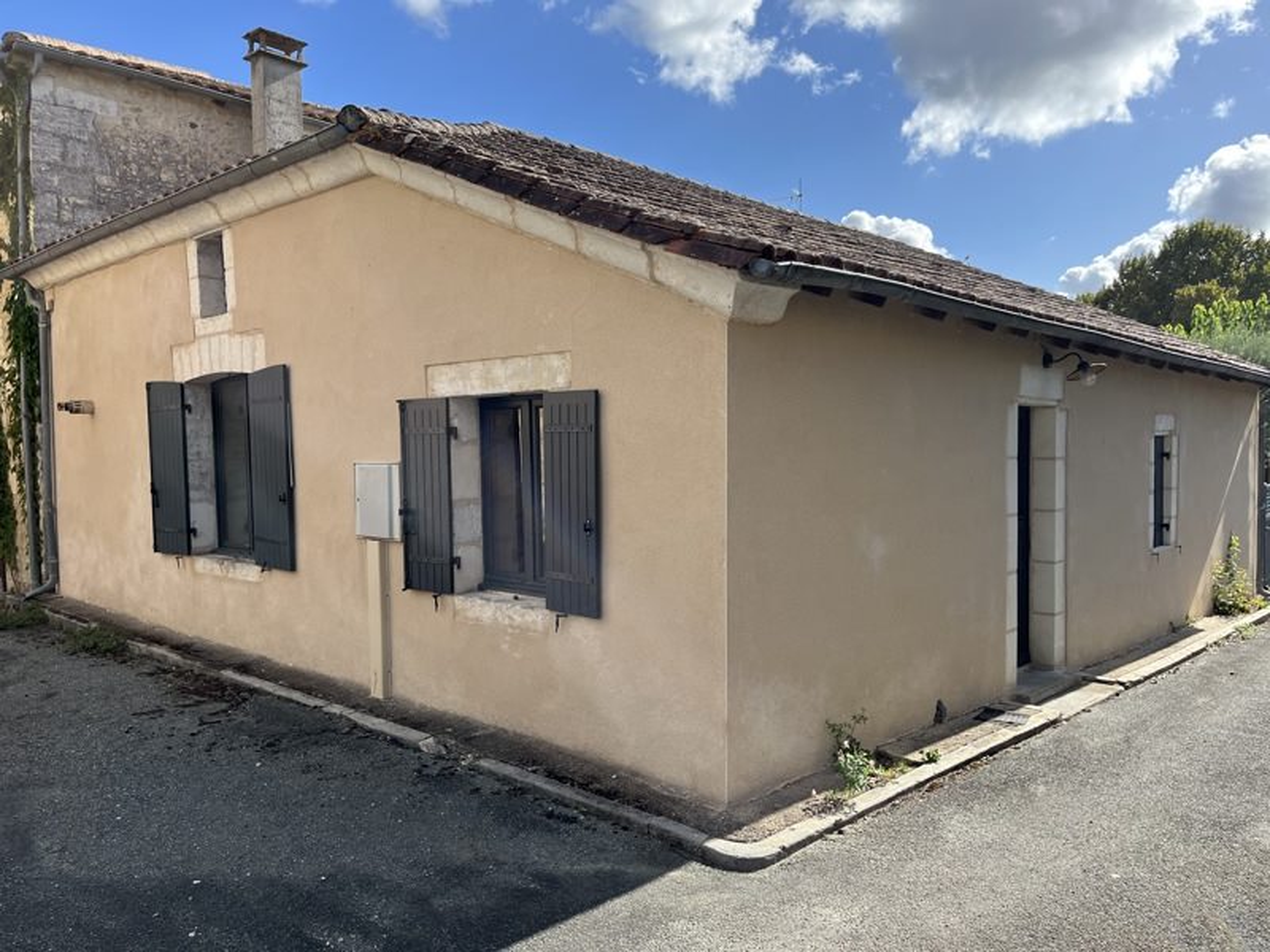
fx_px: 954
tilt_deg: -2.4
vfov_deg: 53.1
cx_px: 635
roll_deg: +1.1
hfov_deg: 67.3
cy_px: 476
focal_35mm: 26
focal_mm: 5.1
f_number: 1.6
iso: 50
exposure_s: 1/1832
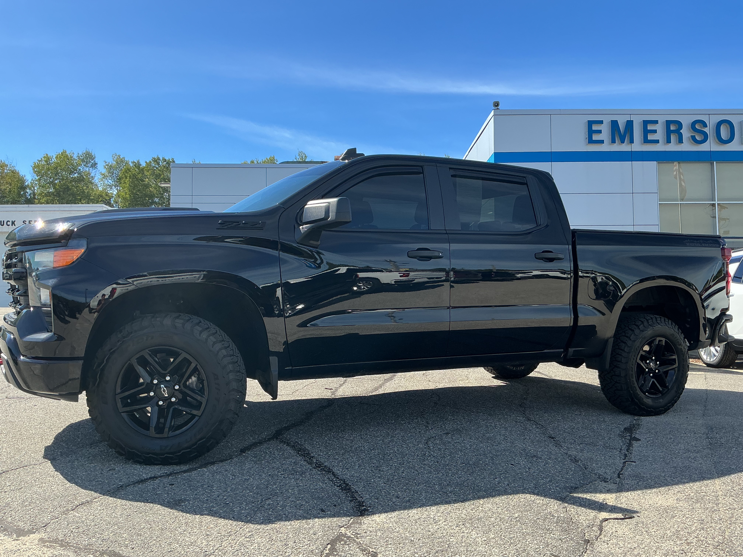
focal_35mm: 29
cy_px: 278
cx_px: 372
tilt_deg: +4.0
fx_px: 622
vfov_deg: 48.2
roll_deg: +1.2
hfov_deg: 61.7
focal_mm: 3
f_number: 1.8
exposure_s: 1/929
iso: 25
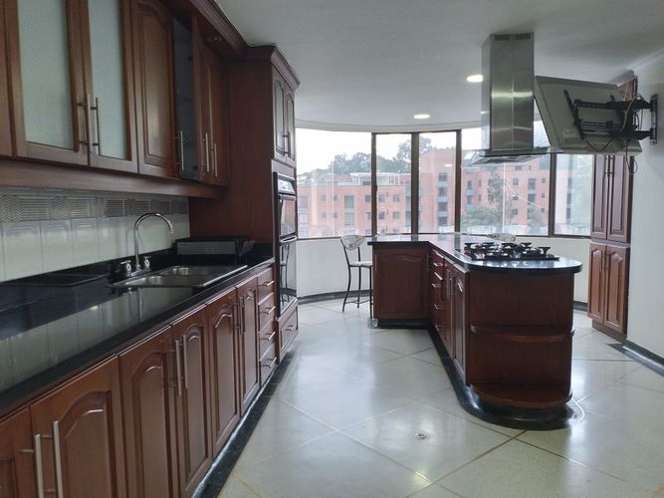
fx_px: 671
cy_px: 249
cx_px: 332
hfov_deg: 52.6
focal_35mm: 35
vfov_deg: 40.7
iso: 216
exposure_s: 1/50
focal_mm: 3.94
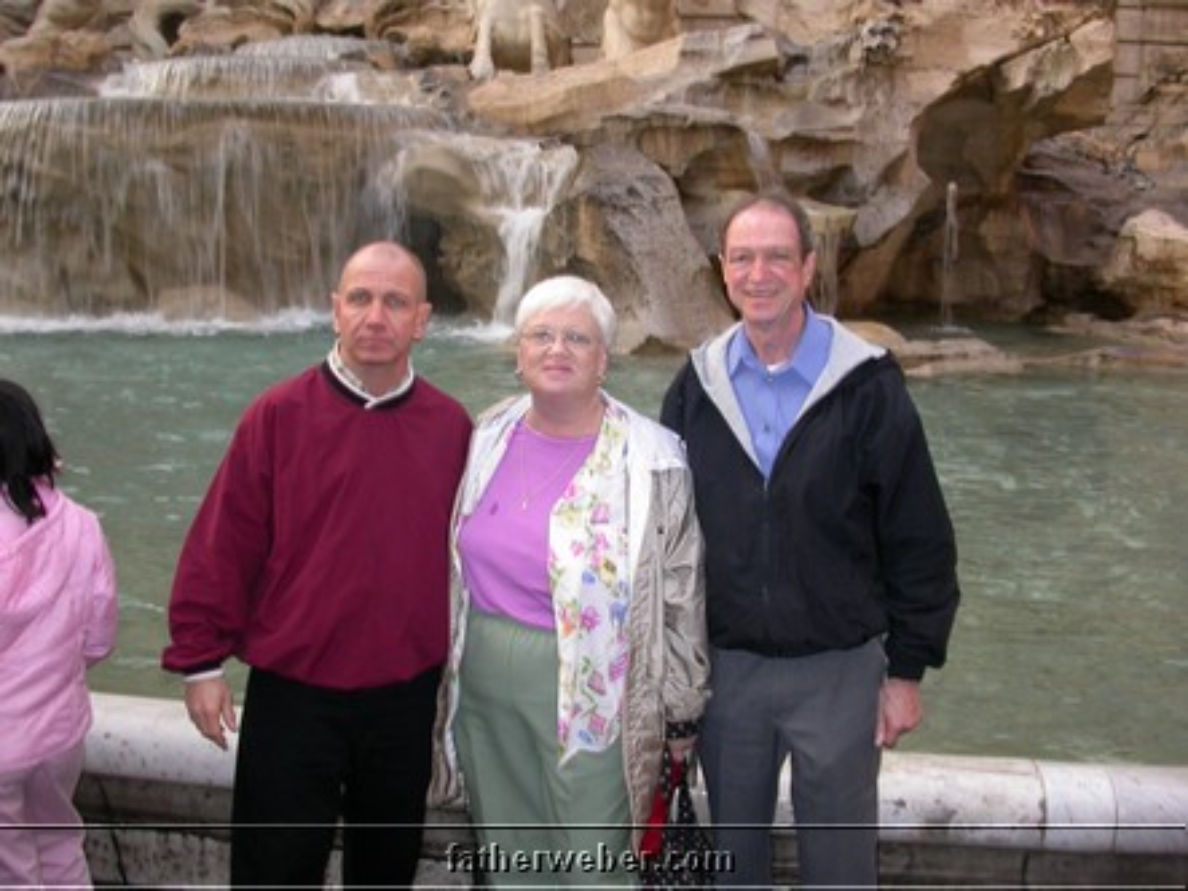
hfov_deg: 49.0
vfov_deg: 37.7
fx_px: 1304
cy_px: 446
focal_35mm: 38
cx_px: 594
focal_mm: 7.85
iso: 100
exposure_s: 1/30
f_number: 2.6
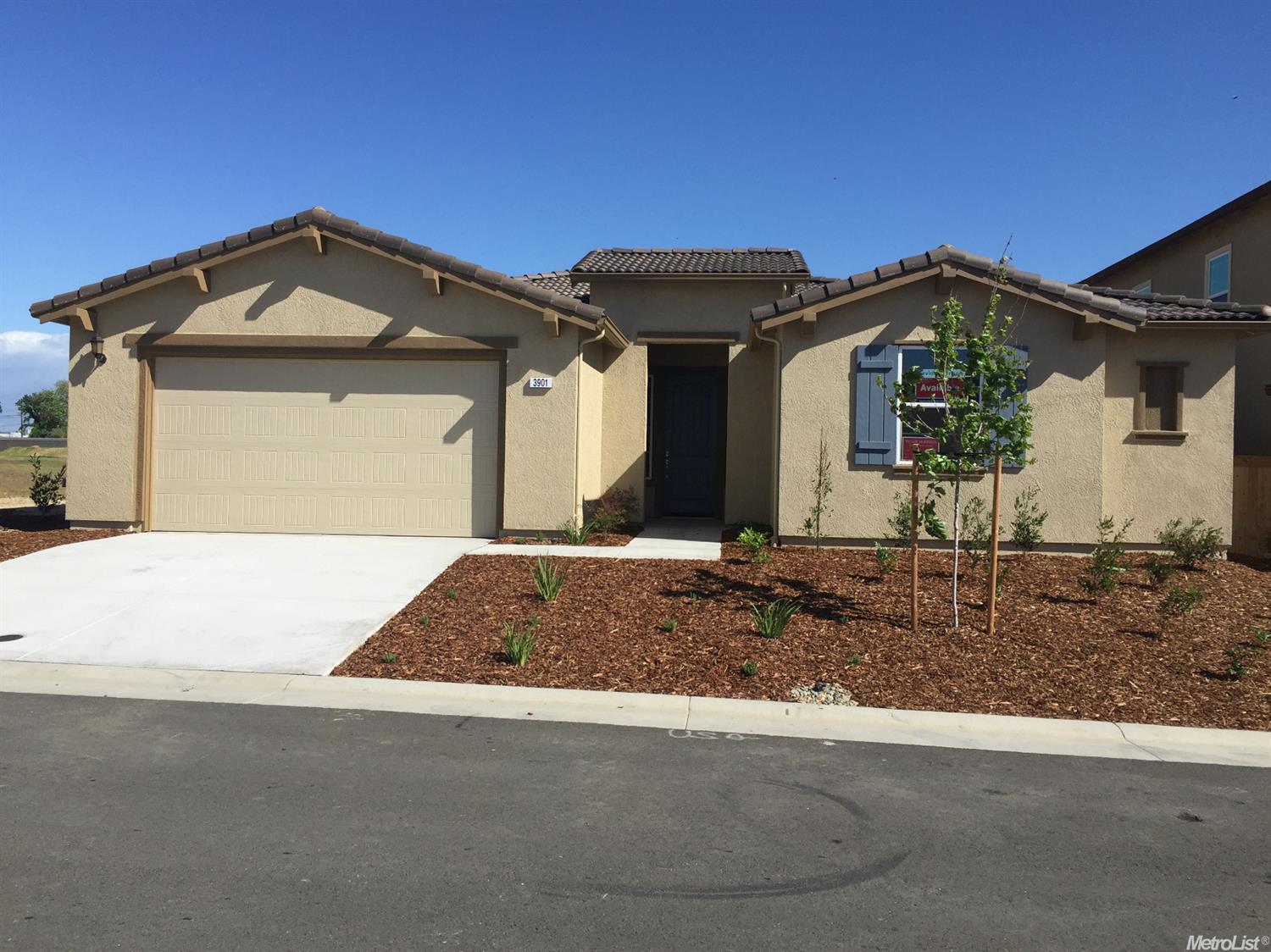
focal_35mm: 29
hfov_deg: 61.7
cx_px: 636
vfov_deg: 48.2
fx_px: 1064
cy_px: 476
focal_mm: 4.15
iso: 32
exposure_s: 1/2475
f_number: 2.2
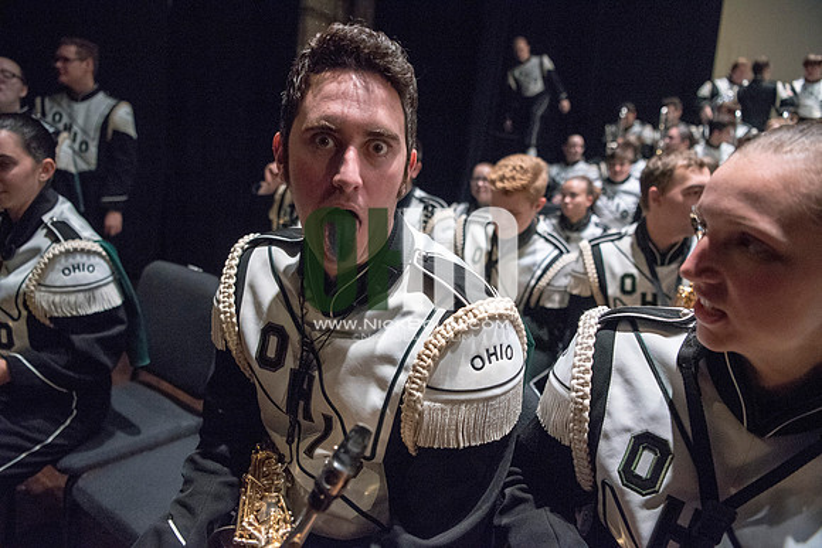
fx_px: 548
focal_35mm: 24
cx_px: 411
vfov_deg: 53.2
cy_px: 274
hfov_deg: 73.7
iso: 4000
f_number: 2.8
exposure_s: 1/400
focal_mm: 24
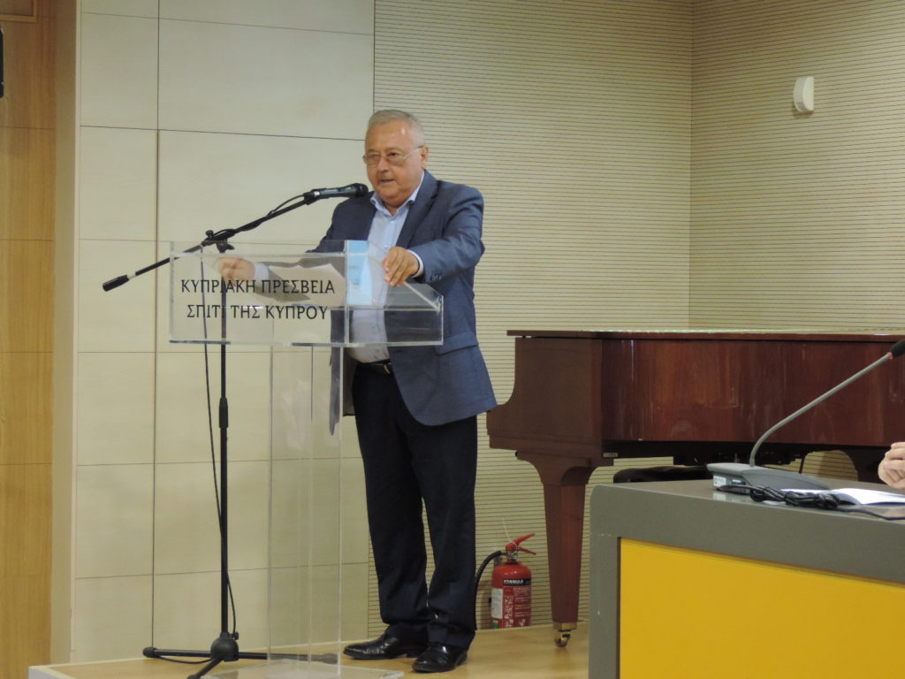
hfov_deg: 21.8
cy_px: 340
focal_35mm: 90
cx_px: 452
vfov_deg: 16.4
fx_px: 2353
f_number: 4.1
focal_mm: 16
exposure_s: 1/20
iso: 800
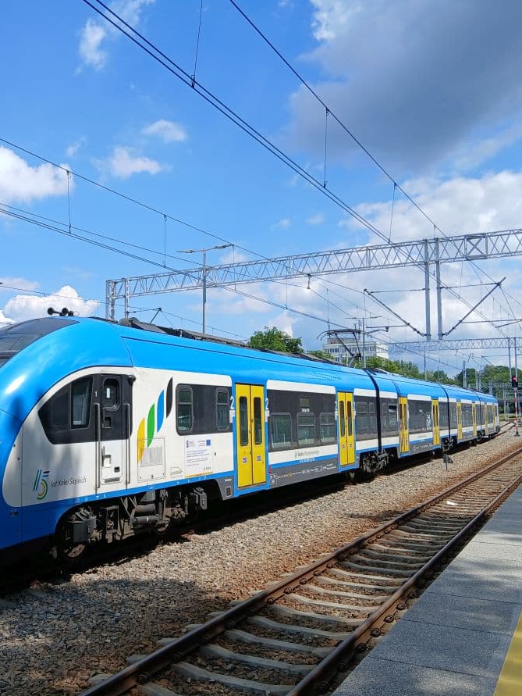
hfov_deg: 39.6
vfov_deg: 52.6
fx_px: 703
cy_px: 351
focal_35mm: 35
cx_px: 130
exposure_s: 1/579
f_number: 1.8
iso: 20
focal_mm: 3.98
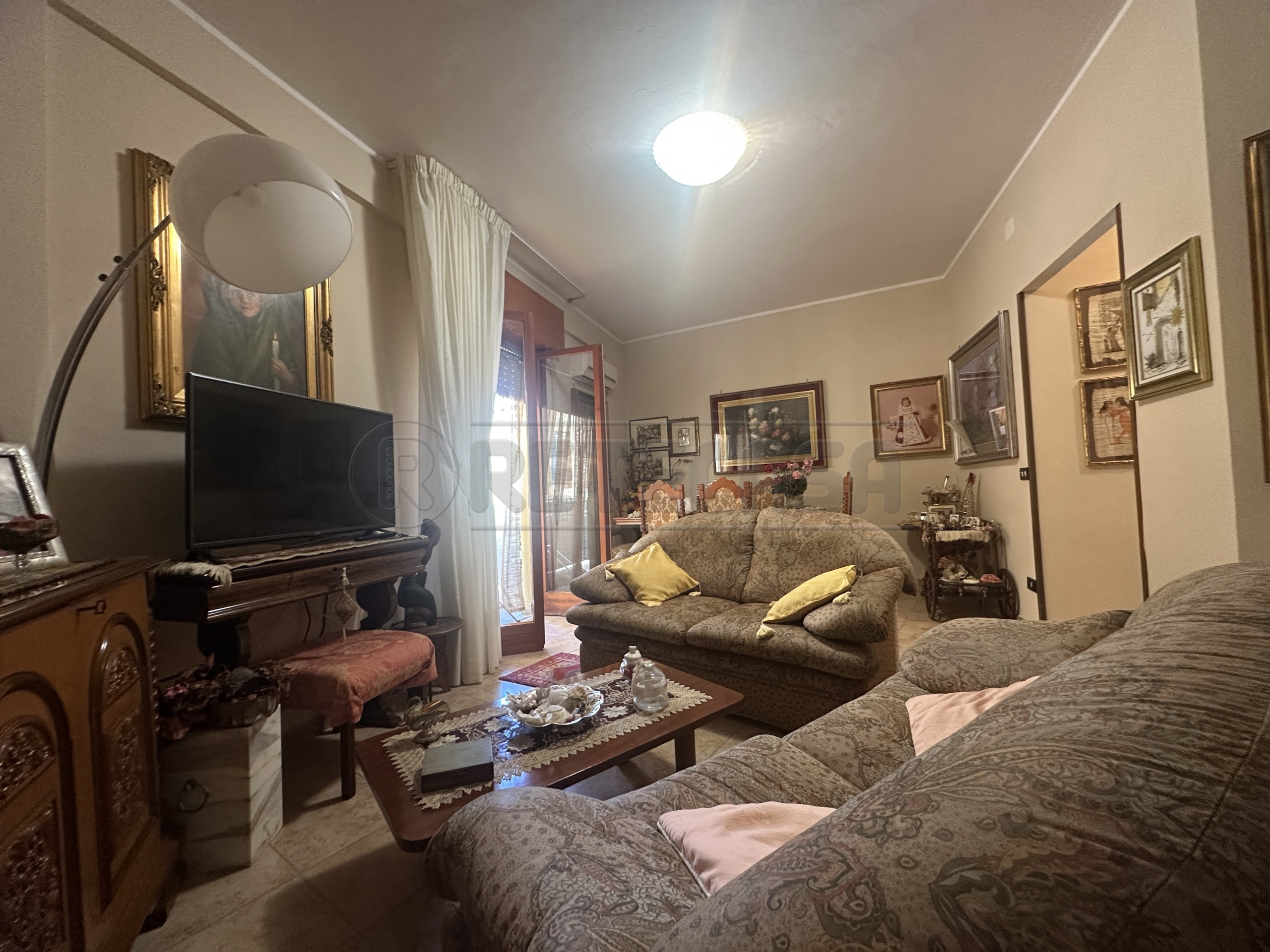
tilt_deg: +2.1
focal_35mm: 14
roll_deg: +2.4
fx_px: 514
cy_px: 476
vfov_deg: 85.7
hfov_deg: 102.1
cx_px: 635
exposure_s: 1/50
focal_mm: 2.22
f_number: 2.2
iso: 400
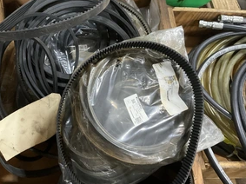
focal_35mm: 41
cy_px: 77
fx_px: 291
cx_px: 83
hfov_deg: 45.1
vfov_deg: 35.0
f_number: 1.8
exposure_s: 1/30
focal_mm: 3
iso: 320
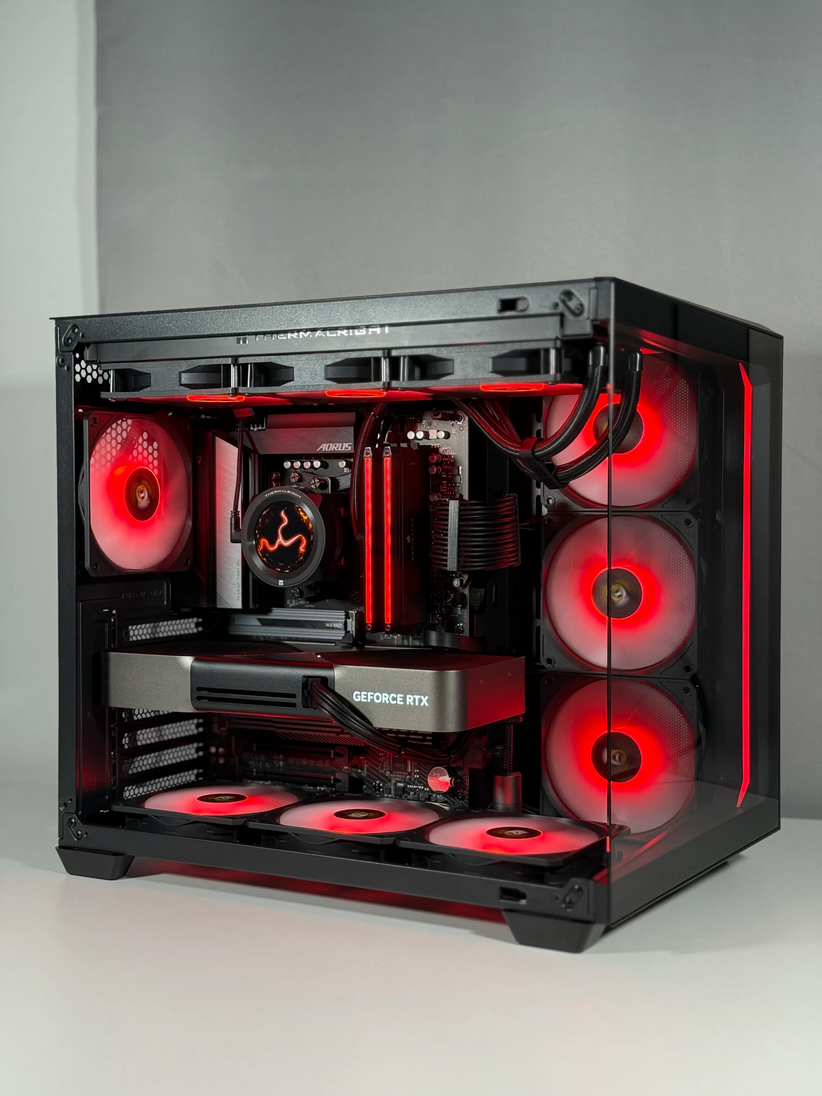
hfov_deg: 30.3
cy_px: 548
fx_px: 1520
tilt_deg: -1.0
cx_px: 411
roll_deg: -0.1
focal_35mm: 48
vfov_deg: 39.7
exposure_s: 1/60
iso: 160
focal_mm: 6.76
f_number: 1.78
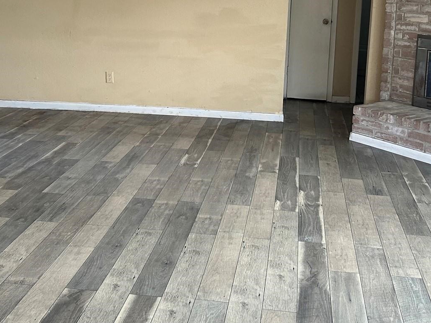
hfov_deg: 36.8
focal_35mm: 52
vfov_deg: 27.6
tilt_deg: -8.9
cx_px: 201
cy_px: 81
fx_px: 647
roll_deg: -1.2
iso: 125
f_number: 1.5
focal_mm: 5.7
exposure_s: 1/121
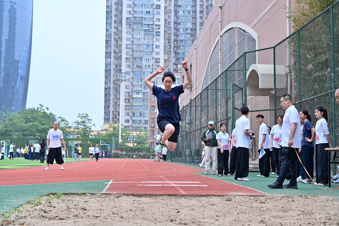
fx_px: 518
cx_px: 170
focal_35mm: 55
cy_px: 113
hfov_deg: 36.3
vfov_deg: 24.6
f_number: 8
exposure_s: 1/1000
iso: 1250
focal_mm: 55
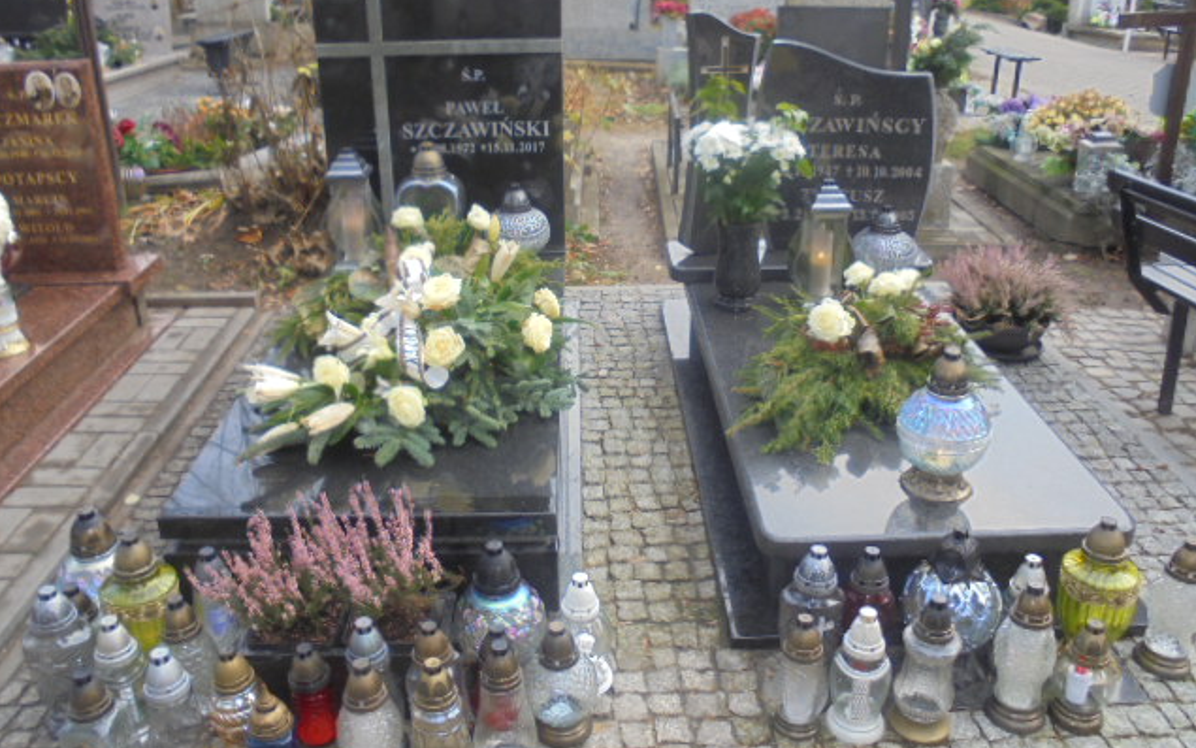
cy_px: 320
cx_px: 595
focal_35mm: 31
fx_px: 1011
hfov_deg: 61.2
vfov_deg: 40.5
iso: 100
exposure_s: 1/30
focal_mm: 5.3
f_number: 3.7
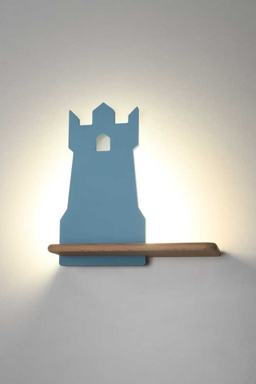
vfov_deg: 39.6
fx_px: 534
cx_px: 128
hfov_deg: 27.0
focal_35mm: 50
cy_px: 192
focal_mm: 50
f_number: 16
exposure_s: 4
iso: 80
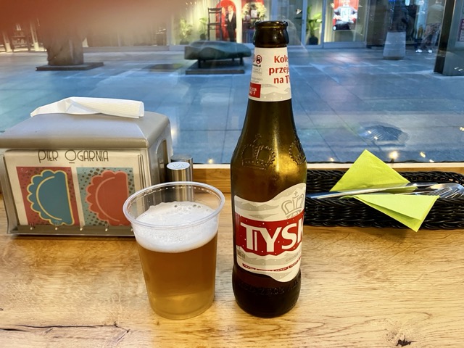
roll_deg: +1.2
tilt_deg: -19.9
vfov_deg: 49.7
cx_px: 232
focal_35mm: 28
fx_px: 375
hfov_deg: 63.4
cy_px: 174
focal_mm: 3.99
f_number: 1.8
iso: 200
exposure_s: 1/50
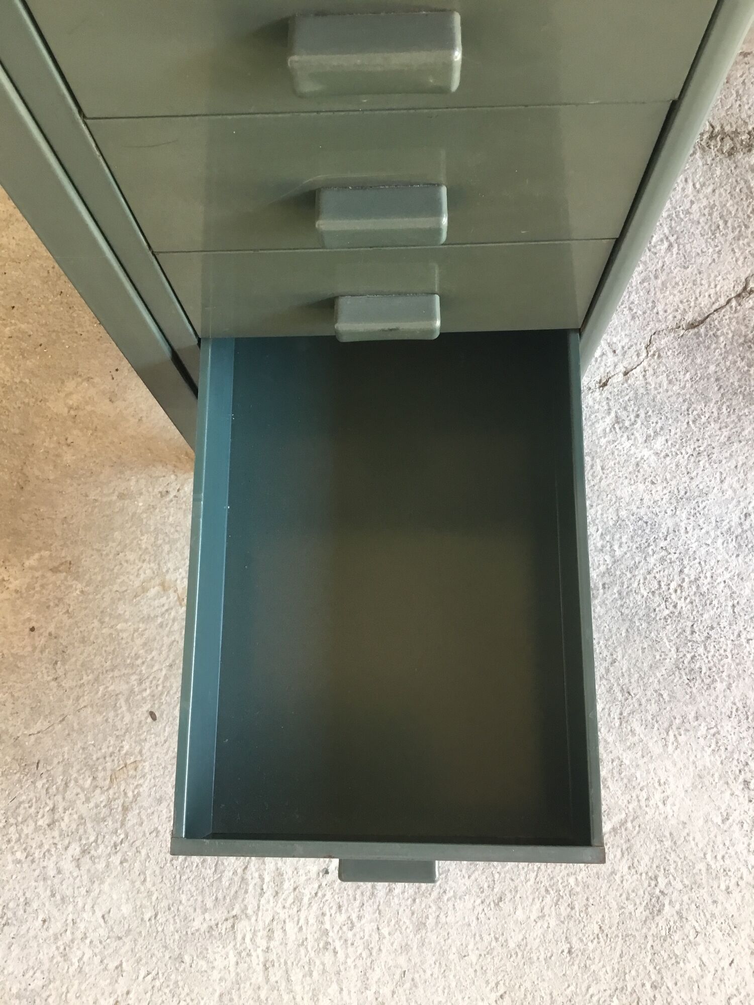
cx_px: 377
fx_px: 900
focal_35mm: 31
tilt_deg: -74.5
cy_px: 502
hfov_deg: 45.4
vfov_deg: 58.4
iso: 80
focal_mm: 3.3
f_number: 2.4
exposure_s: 1/33
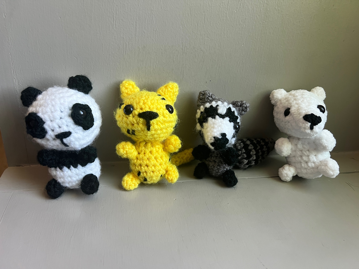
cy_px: 134
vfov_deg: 53.1
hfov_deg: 67.3
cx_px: 180
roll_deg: -5.6
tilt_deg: -26.7
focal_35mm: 26
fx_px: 270
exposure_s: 1/72
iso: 125
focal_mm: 5.7
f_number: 1.5
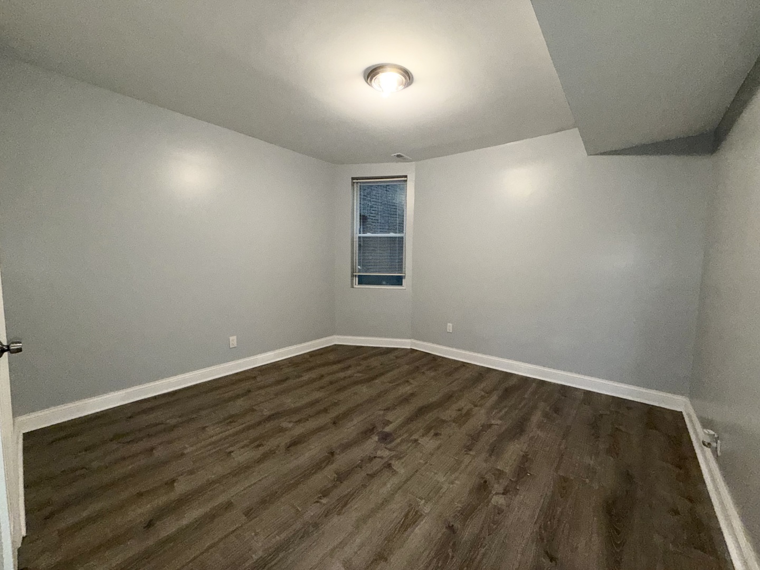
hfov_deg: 102.1
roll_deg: -0.2
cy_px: 285
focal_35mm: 14
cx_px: 380
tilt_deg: -4.5
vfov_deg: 85.7
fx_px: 307
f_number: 2.2
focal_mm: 2.22
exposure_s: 1/60
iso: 100
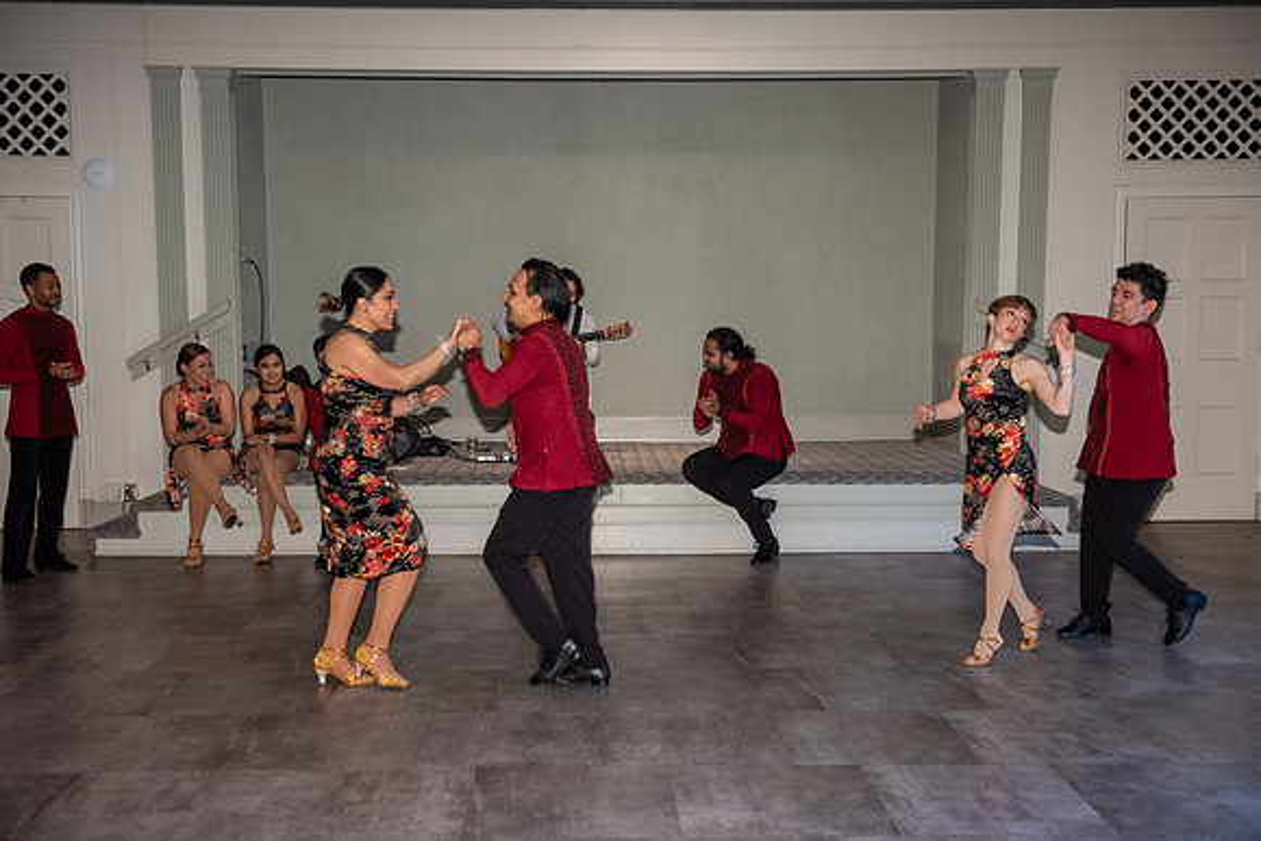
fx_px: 1401
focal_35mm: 40
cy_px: 420
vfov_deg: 33.4
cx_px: 630
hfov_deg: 48.4
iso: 800
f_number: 4
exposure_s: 1/60
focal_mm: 40
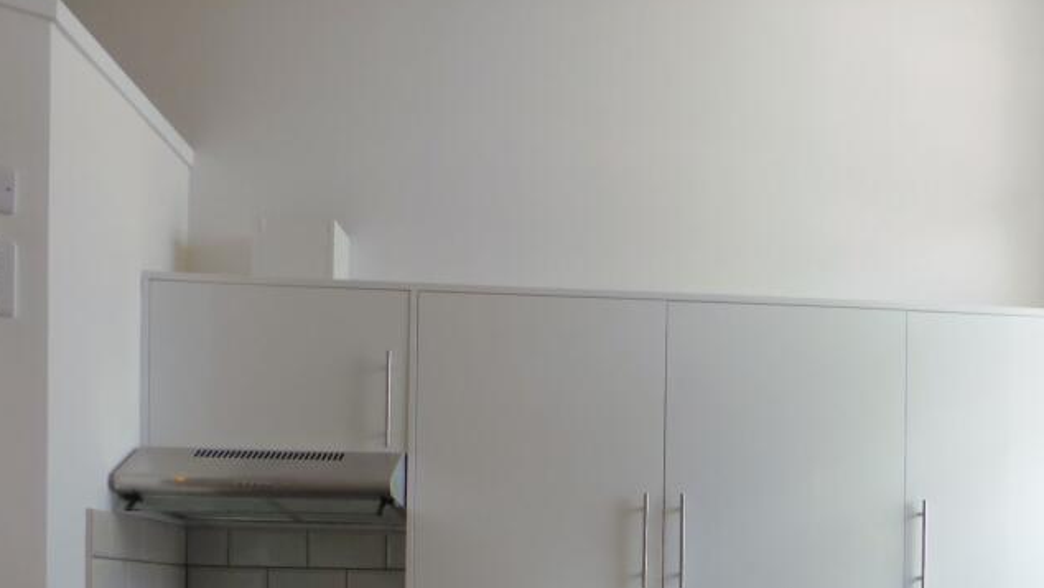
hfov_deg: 45.1
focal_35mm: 44
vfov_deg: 25.5
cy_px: 614
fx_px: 1218
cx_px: 754
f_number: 3.3
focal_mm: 4.3
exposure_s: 1/60
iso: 160
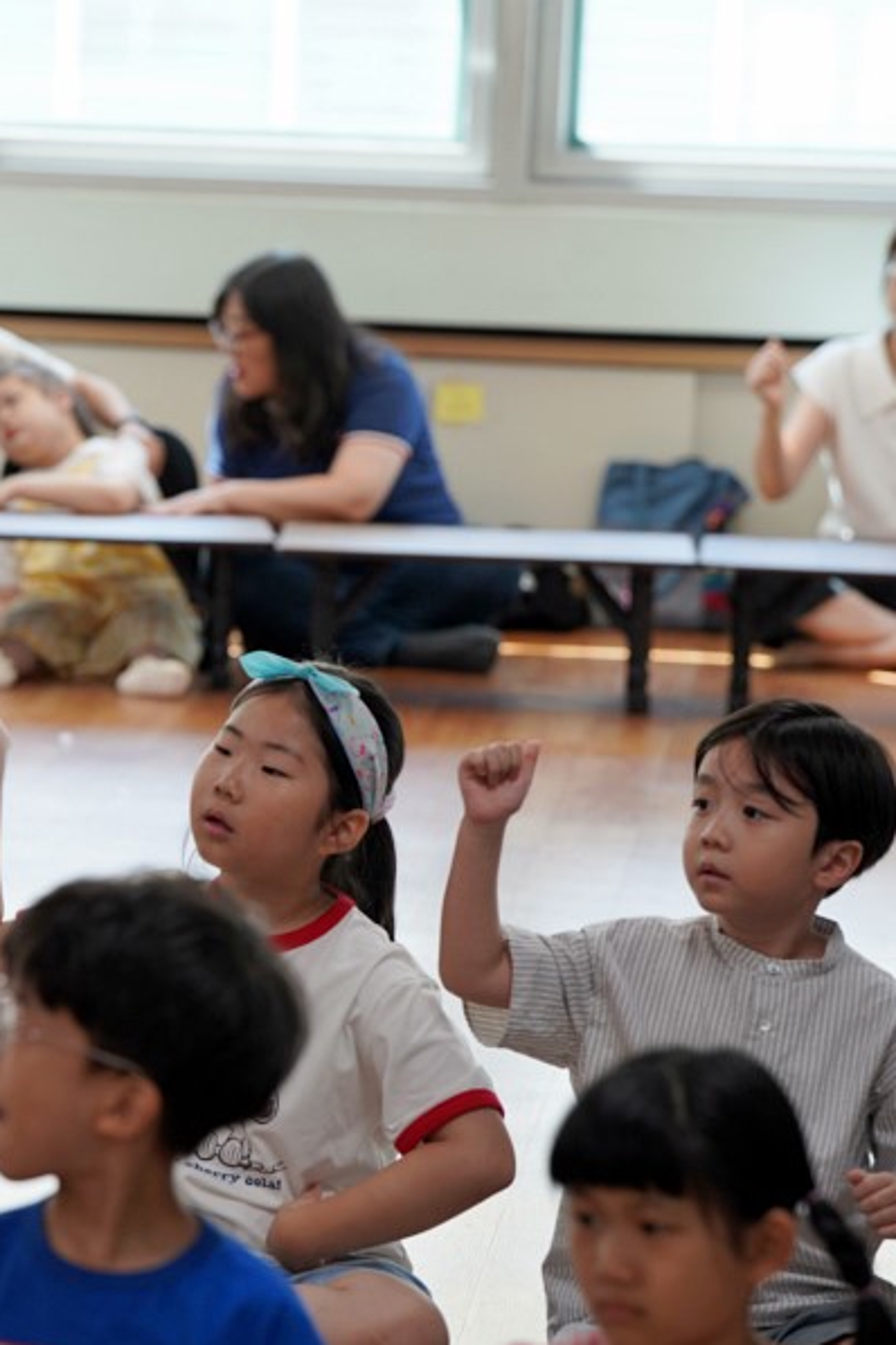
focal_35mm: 178
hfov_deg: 7.7
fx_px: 6645
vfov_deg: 11.5
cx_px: 72
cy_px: 674
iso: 800
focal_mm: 118
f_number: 4
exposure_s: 1/160
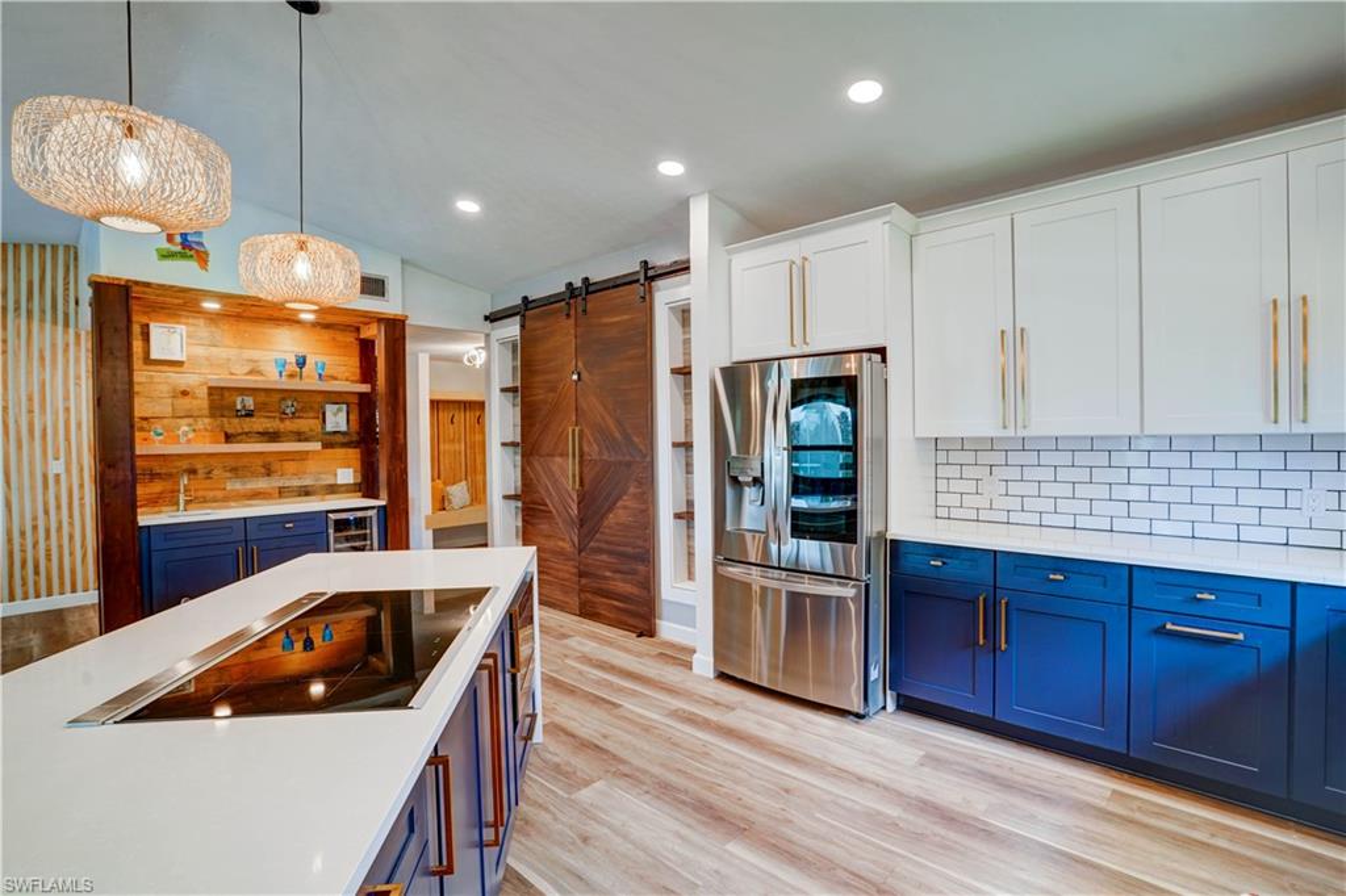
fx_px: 598
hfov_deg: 96.8
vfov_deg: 73.7
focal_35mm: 16
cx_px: 673
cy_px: 448
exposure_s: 1/5
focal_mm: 16
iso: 400
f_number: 8
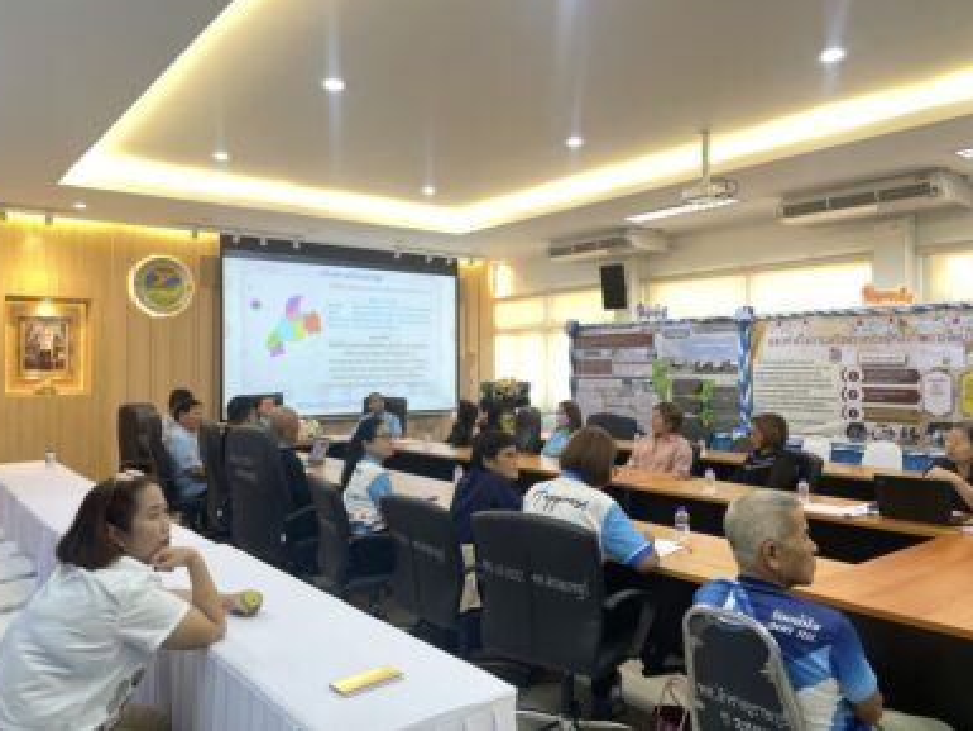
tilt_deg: +1.2
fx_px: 759
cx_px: 470
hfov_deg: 65.3
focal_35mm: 27
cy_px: 354
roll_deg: +0.1
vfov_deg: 51.4
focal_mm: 4.2
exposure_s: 1/100
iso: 100
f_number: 1.6
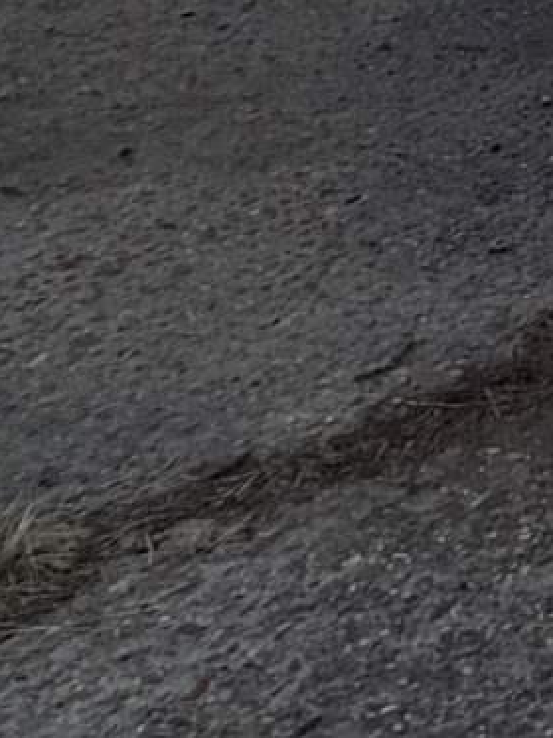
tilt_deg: +0.9
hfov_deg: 8.6
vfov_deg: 12.7
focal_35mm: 115
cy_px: -1091
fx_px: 2452
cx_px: 2013
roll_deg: +0.4
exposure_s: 1/770
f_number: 2.2
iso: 32
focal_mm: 2.22
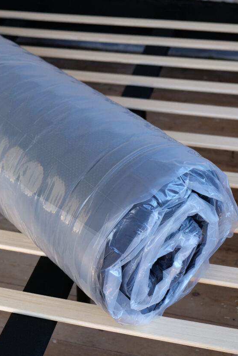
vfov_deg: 34.4
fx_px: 575
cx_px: 94
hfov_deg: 23.3
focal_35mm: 58
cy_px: 156
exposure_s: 1/60
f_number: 3.6
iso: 250
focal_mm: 31.5
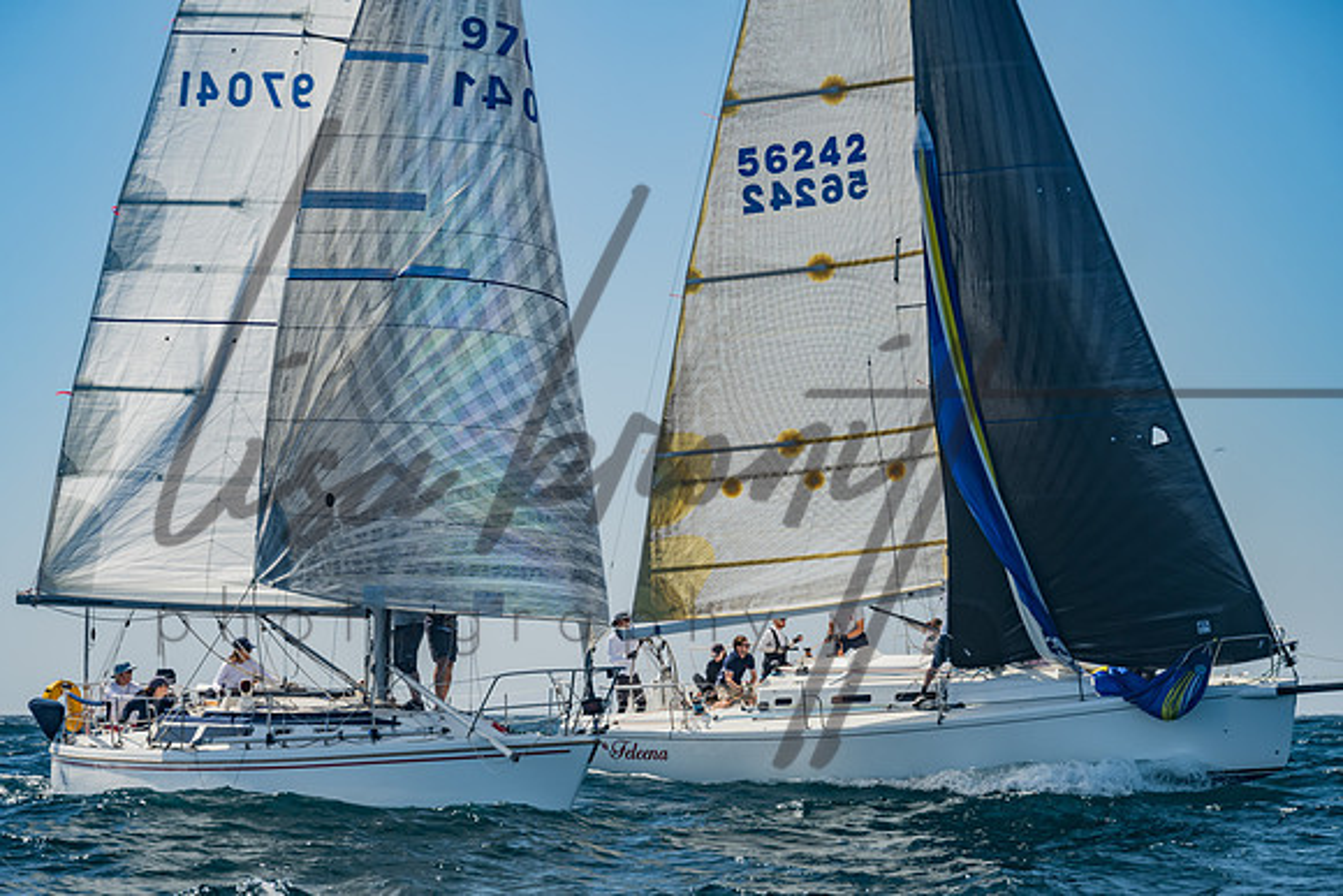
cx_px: 621
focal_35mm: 134
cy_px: 524
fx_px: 4985
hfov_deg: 15.3
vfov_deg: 10.3
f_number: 6.3
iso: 160
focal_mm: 110
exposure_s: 1/320
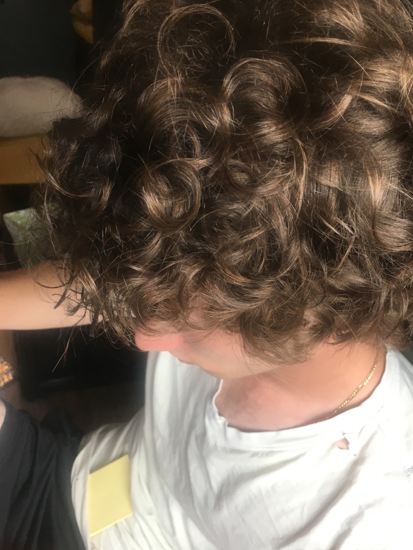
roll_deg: -9.7
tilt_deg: -33.7
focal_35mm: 30
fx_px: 477
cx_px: 208
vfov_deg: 60.0
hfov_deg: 46.8
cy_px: 277
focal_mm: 4.15
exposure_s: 1/30
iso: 25
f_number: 2.2
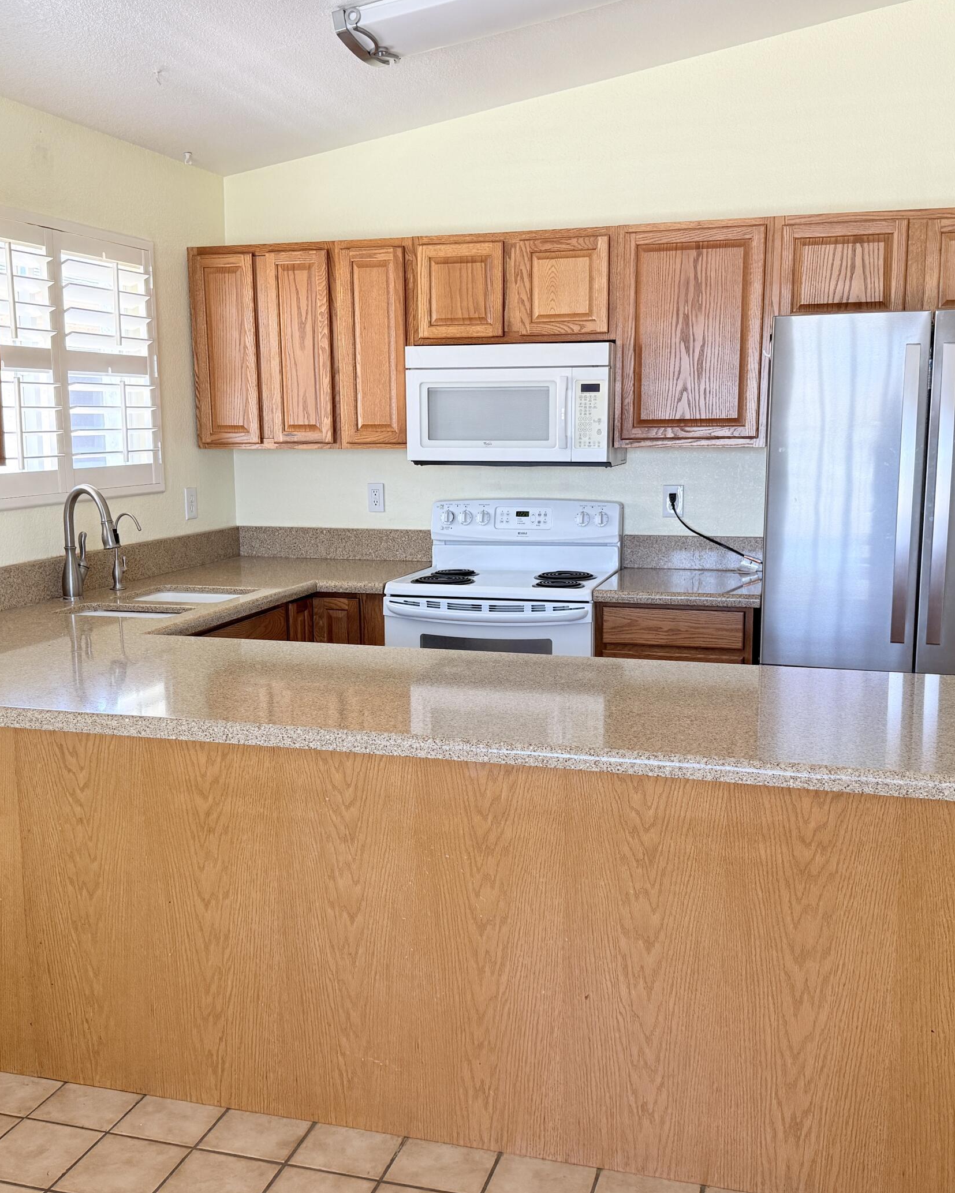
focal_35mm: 34
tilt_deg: -8.8
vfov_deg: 52.8
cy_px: 616
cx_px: 474
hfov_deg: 43.4
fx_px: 1201
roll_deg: +0.4
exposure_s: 1/125
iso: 200
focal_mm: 6.76
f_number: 1.78
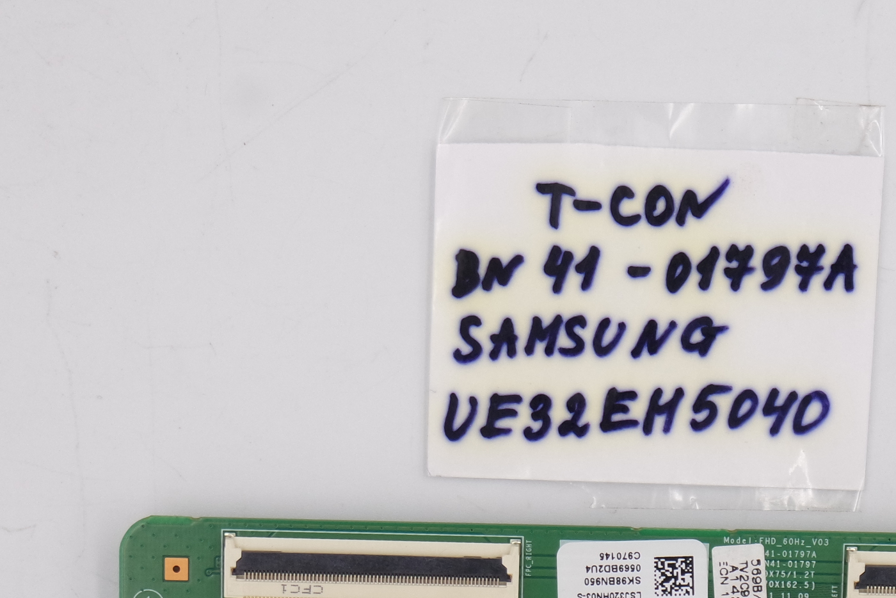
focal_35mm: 153
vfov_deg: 8.9
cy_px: 581
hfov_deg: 13.4
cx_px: 705
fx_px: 3809
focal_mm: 27
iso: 200
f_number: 5.6
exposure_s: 1/100
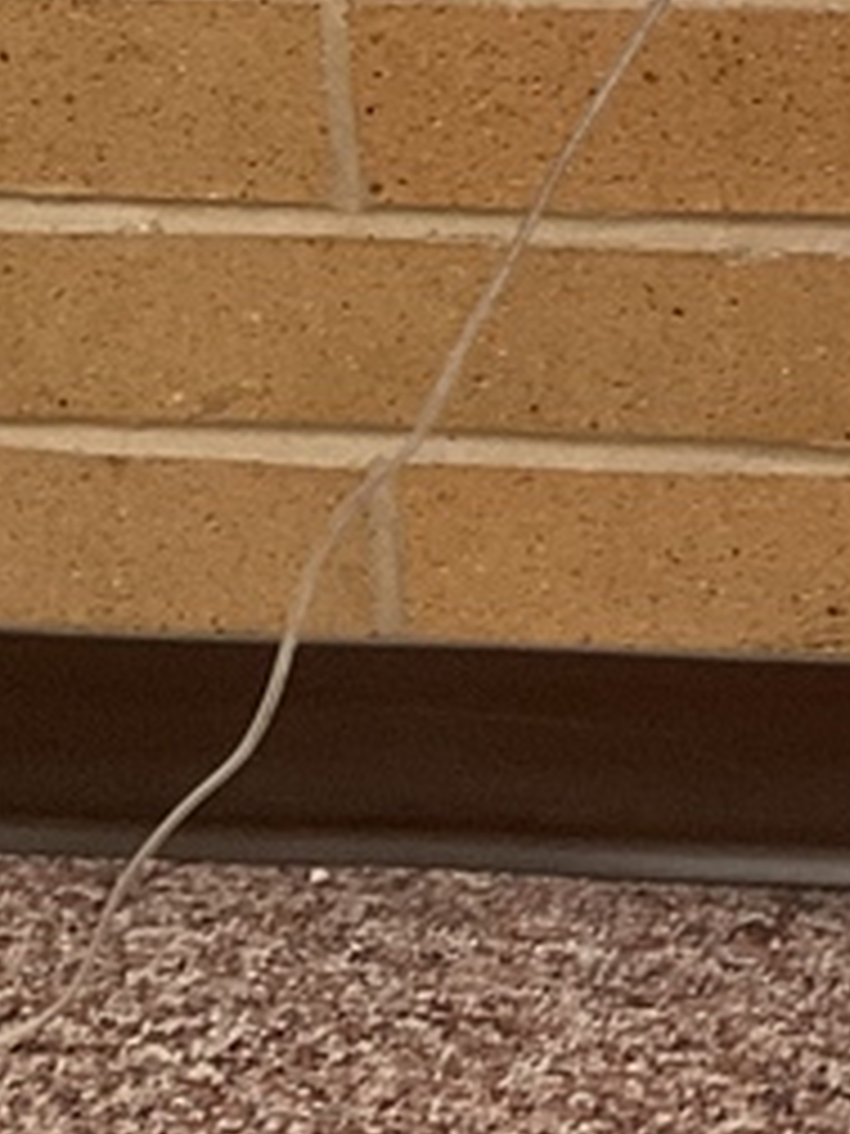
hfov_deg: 11.6
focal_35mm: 118
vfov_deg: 14.2
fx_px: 3863
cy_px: -1066
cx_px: 1529
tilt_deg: -18.3
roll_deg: -0.9
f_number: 1.8
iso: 200
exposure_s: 1/60
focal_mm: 3
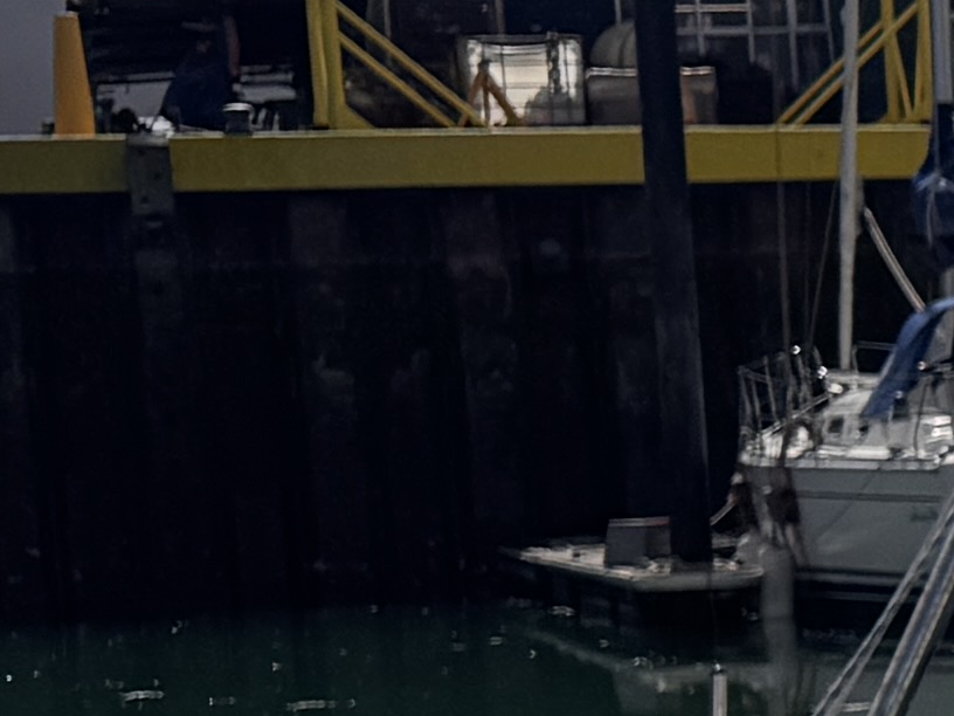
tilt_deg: -4.1
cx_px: 3180
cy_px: 579
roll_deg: +3.2
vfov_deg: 8.8
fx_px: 4630
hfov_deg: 8.8
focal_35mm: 168
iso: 80
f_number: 1.78
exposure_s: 1/10417
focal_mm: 6.76
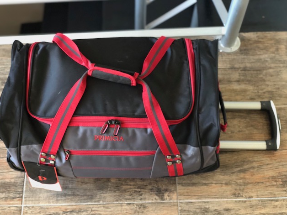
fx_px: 439
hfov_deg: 36.2
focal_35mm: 53
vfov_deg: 27.5
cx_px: 142
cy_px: 109
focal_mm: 6
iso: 200
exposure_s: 1/8
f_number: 2.4
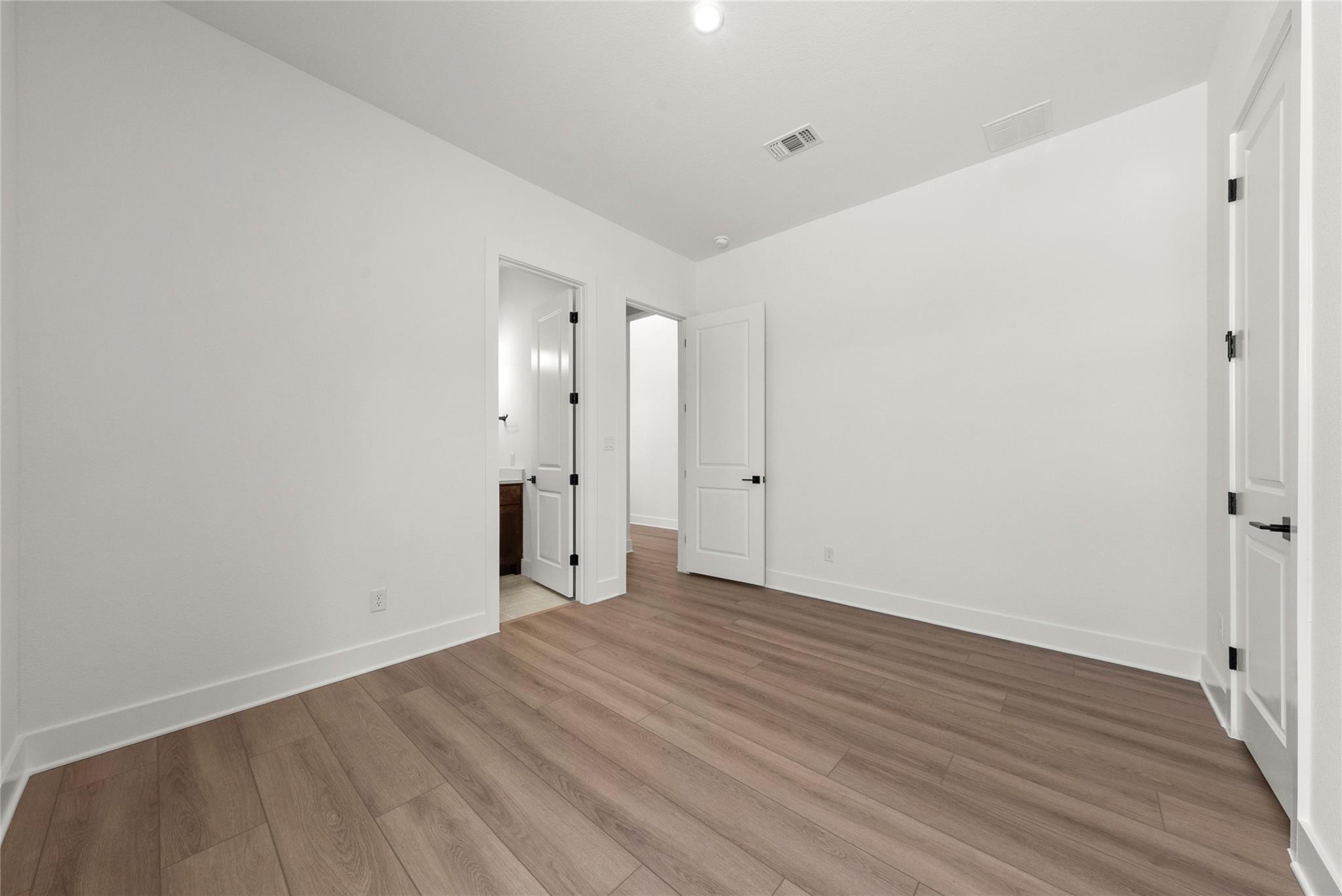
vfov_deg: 90.1
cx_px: 671
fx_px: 447
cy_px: 448
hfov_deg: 112.6
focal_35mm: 12
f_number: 11
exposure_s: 1/15
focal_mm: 12
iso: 1000
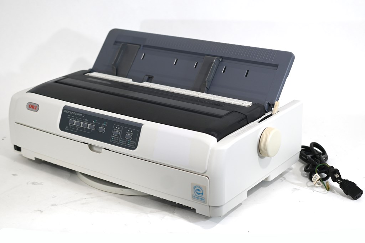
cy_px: 122
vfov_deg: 22.6
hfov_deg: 33.4
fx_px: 608
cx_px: 182
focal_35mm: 60
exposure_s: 1/60
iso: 200
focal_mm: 40
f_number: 2.8
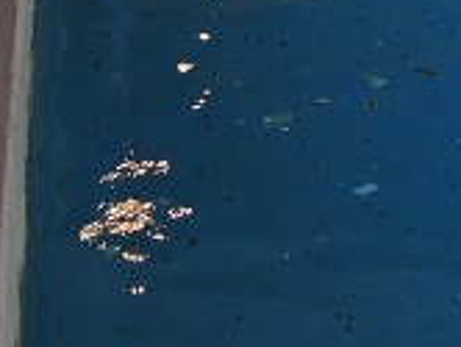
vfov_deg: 7.9
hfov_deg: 11.7
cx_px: 539
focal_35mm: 165
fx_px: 2201
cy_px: -640
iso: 200
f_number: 2
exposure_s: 1/30
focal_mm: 6
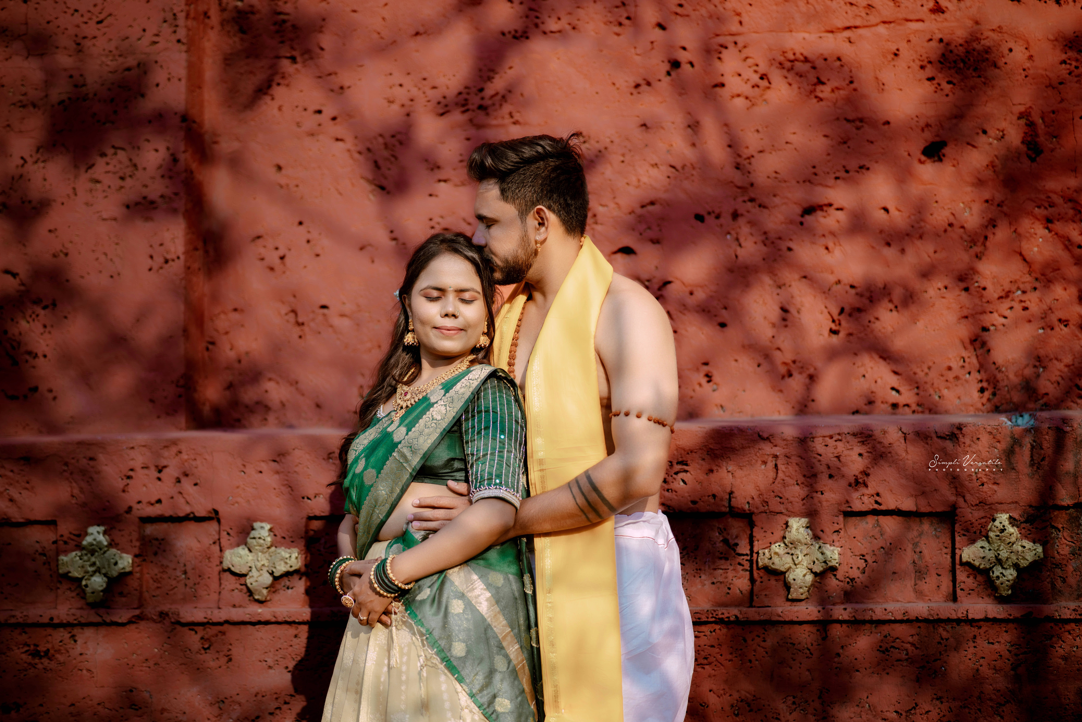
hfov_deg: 23.9
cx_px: 541
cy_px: 361
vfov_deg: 16.1
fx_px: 2555
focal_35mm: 85
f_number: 1.4
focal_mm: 85
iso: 50
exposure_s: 1/1250
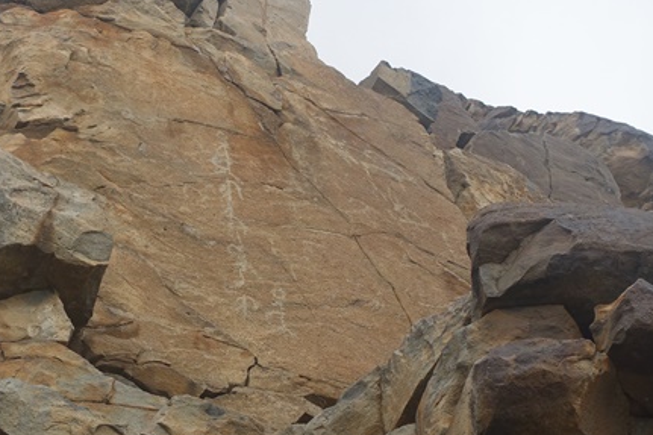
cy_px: 204
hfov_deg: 15.6
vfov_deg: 10.5
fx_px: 2357
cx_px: 103
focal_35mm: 130
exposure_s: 1/500
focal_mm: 25.7
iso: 125
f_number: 5.6
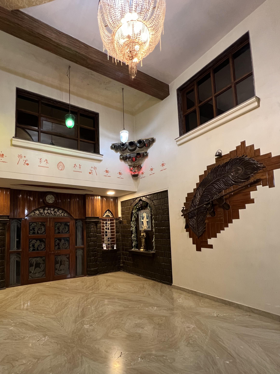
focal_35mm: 17
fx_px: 183
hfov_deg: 73.8
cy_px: 214
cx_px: 111
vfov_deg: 90.4
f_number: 1.8
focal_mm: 1.57
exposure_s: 1/50
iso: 320
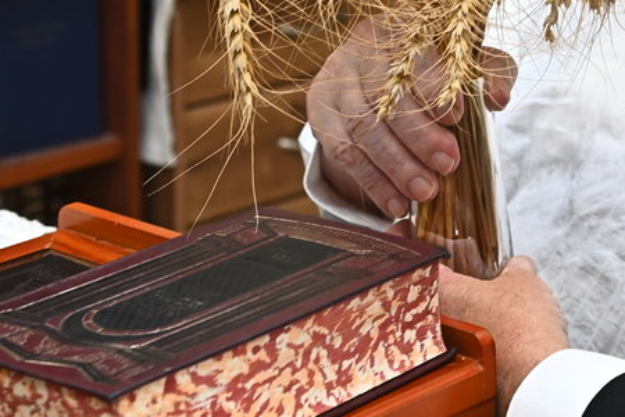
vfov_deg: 9.5
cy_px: -213
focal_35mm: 140
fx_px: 2430
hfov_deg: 14.1
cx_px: 811
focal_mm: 45
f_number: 4.5
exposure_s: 1/160
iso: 1000
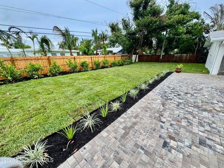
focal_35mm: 14
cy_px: 84
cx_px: 112
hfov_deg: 102.1
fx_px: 91
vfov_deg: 85.7
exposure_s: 1/325
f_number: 2.2
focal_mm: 2.22
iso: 40
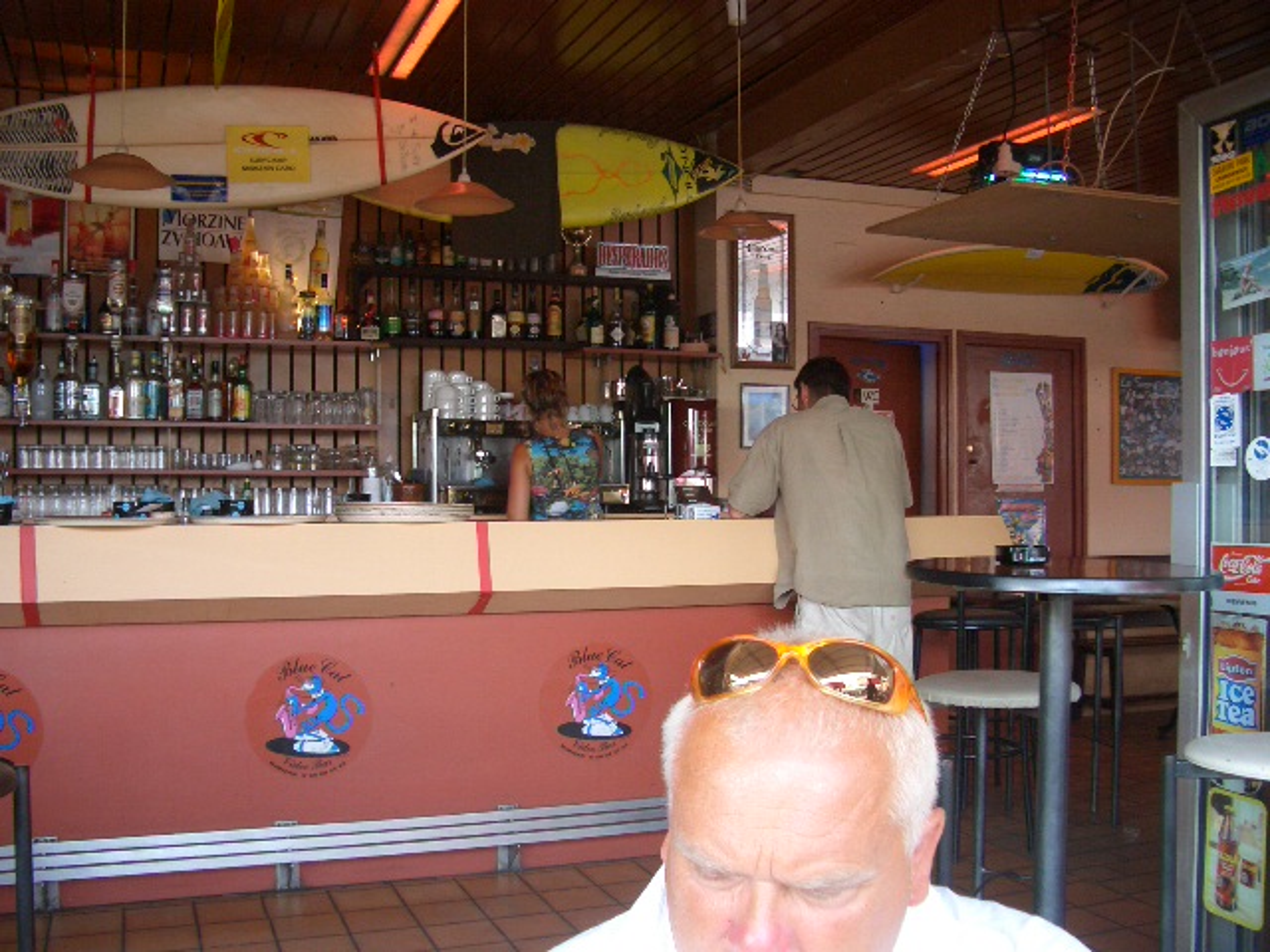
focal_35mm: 35
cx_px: 635
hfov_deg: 52.6
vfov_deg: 40.7
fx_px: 1284
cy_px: 476
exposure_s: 1/80
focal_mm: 5.8
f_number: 2.6
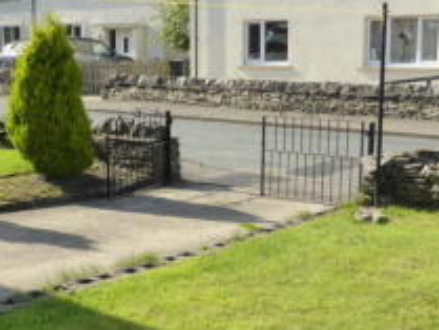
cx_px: 72
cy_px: 203
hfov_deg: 28.2
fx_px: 850
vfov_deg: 21.9
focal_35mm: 67
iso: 100
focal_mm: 4.3
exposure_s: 1/640
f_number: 3.3
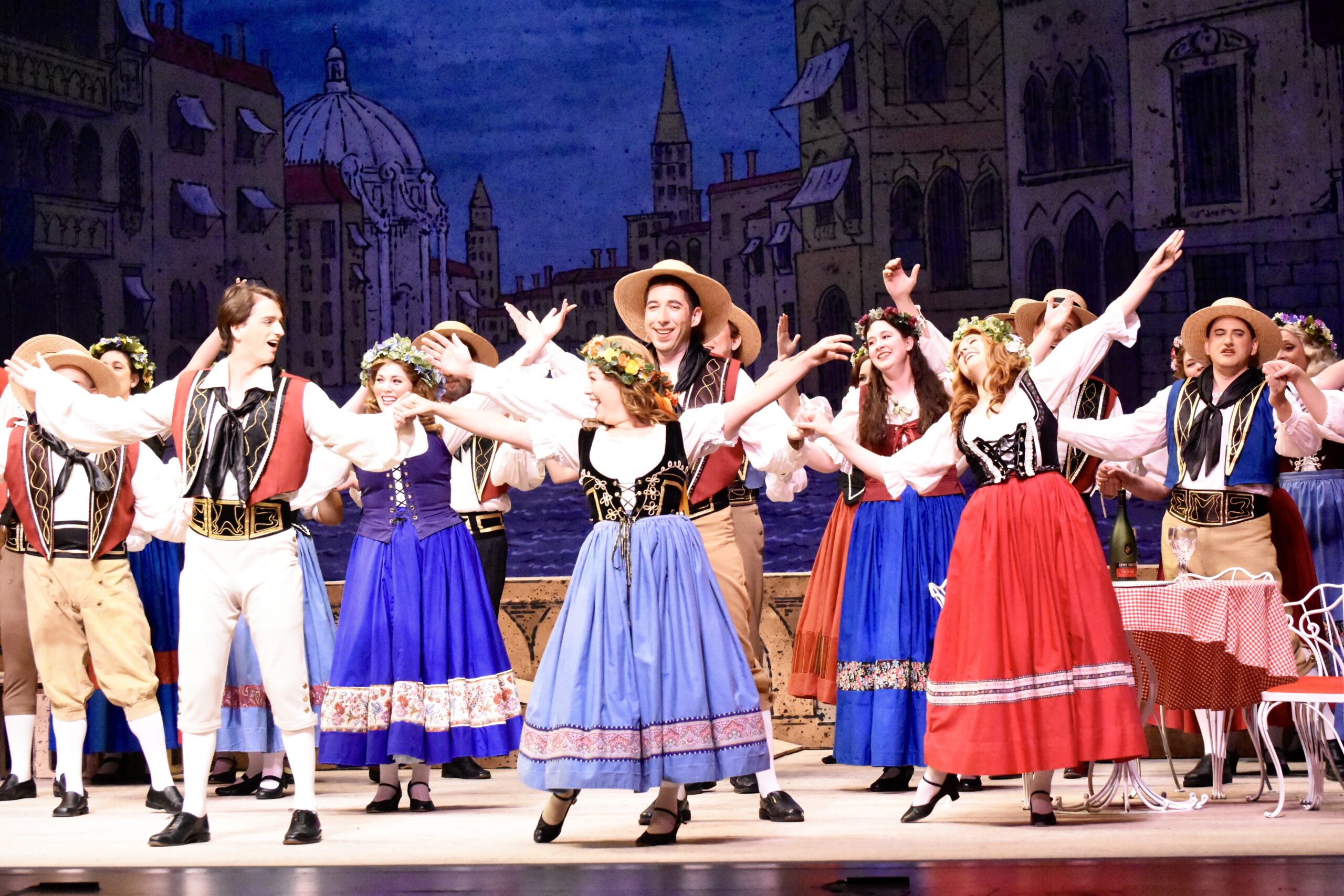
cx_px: 672
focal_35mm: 129
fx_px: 4816
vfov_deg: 10.6
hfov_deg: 15.9
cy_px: 448
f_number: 5.6
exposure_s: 1/1250
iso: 12800
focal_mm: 86
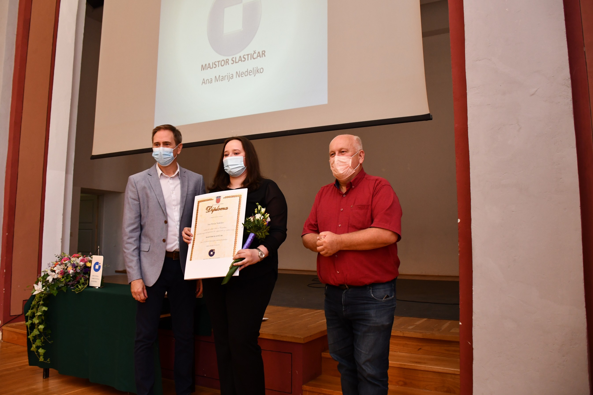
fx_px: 461
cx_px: 286
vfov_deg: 46.4
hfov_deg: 65.5
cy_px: 190
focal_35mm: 28
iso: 1000
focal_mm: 18
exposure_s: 1/60
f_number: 4
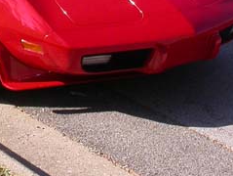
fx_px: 856
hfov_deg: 15.3
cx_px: 25
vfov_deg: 11.5
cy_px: -23
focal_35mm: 127
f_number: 6
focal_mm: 7.85
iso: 100
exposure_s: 1/224
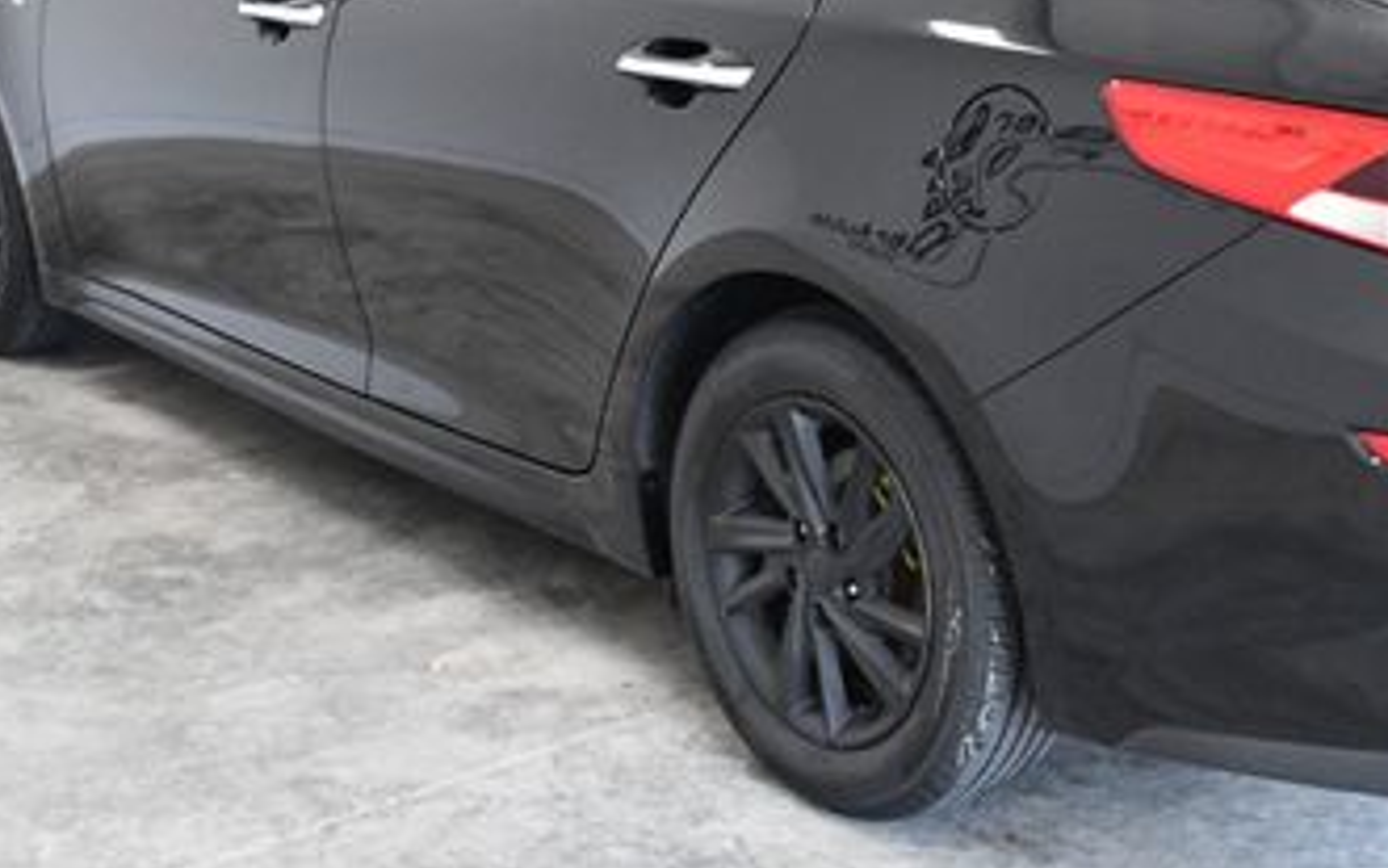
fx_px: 2535
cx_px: 1090
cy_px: 268
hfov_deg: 30.0
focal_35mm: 67
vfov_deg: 19.4
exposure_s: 1/160
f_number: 10
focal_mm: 23
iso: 2500
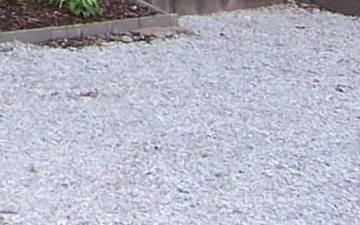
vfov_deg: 6.5
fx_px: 1806
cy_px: -465
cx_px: -482
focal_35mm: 184
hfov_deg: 10.1
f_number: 2.8
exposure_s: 1/60
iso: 80
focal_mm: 5.5
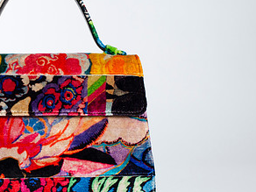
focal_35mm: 96
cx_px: 50
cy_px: 105
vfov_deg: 15.4
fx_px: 710
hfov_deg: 20.2
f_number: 7.1
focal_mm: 50
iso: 200
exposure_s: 1/200
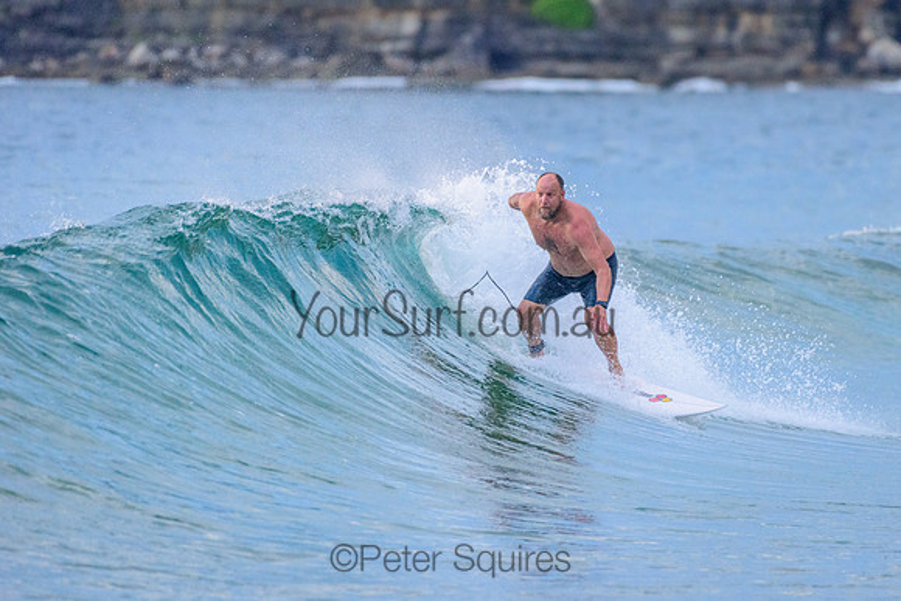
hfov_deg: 3.4
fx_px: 15348
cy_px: 261
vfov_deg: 2.2
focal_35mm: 613
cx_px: 552
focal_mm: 500
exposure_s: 1/2000
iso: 2500
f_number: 5.6
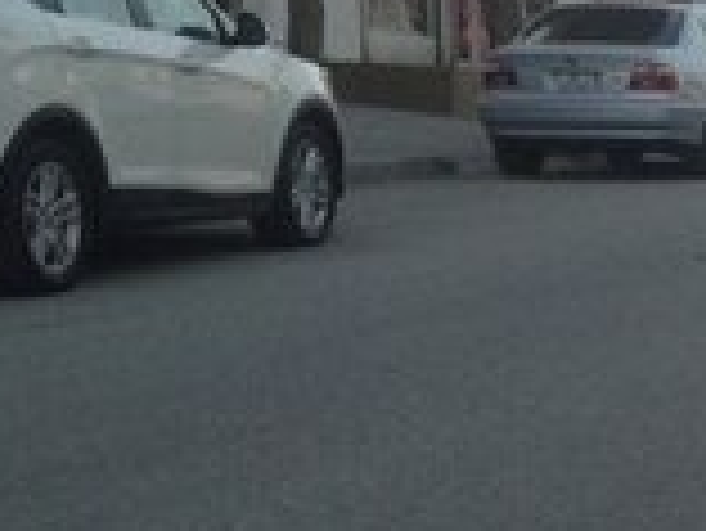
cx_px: 1372
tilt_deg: -7.0
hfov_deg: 12.6
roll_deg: -3.2
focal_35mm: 139
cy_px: 443
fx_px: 2837
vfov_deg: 10.6
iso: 50
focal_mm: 4.12
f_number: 2.4
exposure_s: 1/366
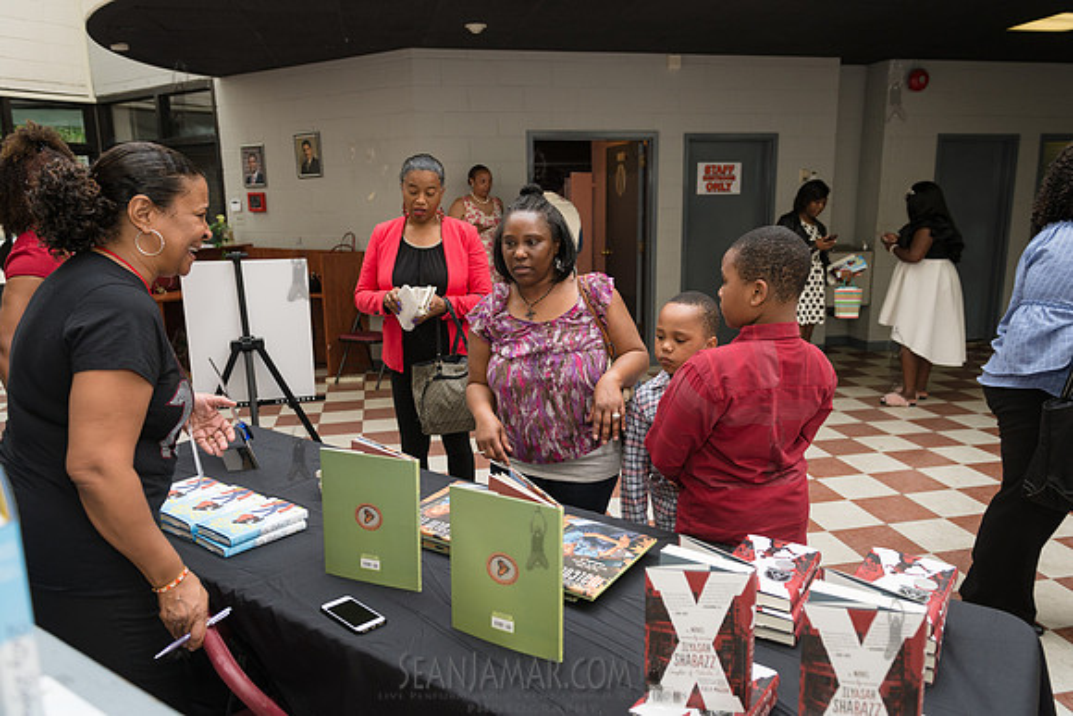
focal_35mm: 26
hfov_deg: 69.4
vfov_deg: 49.6
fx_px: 775
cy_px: 358
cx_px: 536
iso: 640
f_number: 4
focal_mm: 26
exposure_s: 1/500
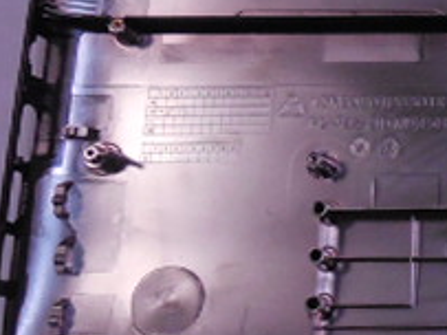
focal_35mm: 82
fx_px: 1058
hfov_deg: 20.6
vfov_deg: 17.8
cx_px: 656
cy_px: 62
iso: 800
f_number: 3.5
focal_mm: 4.6
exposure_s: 1/200
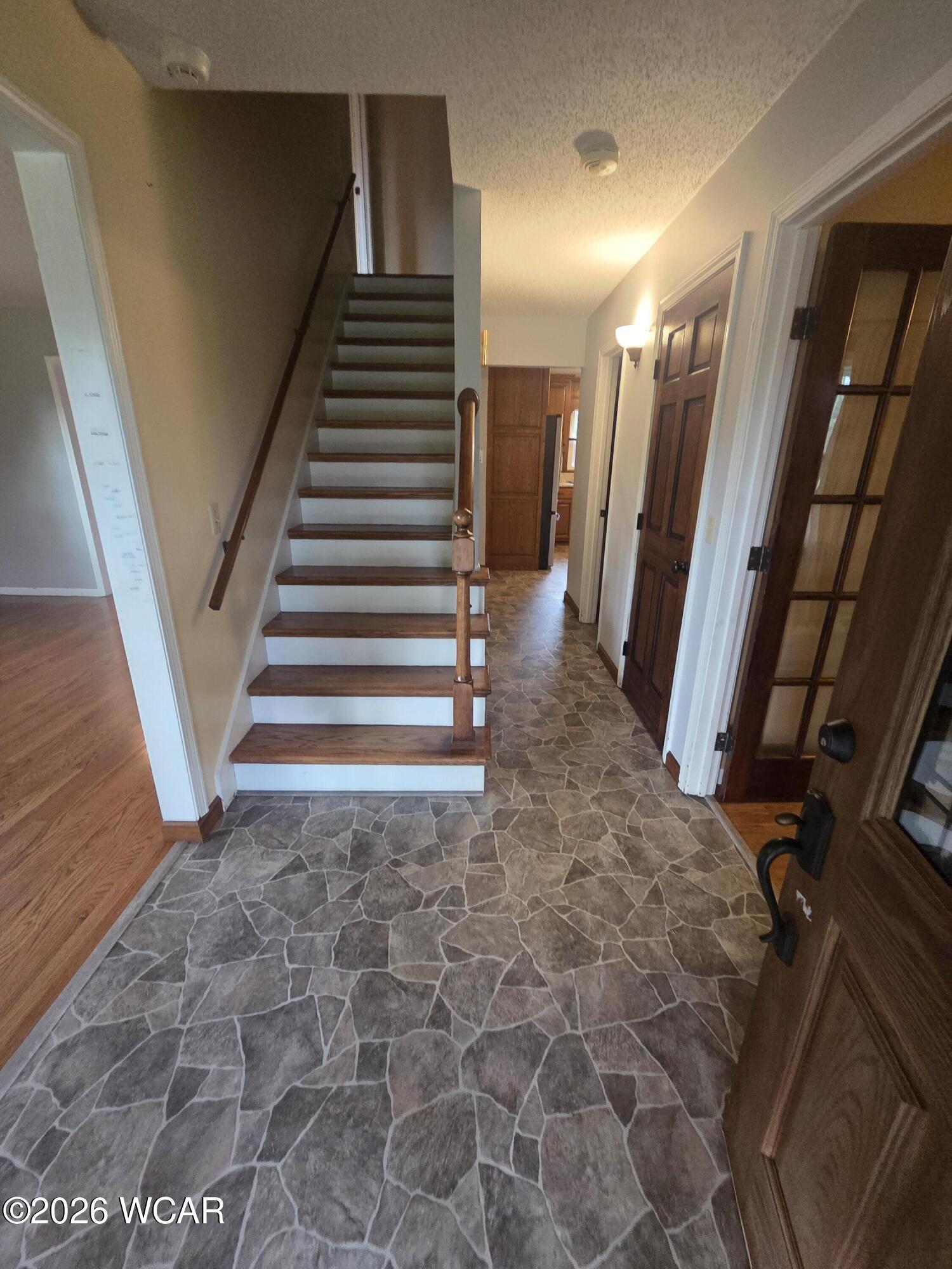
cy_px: 634
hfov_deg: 89.9
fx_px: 477
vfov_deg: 106.2
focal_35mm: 13
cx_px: 476
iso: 800
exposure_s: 1/60
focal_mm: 2.2
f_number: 2.2
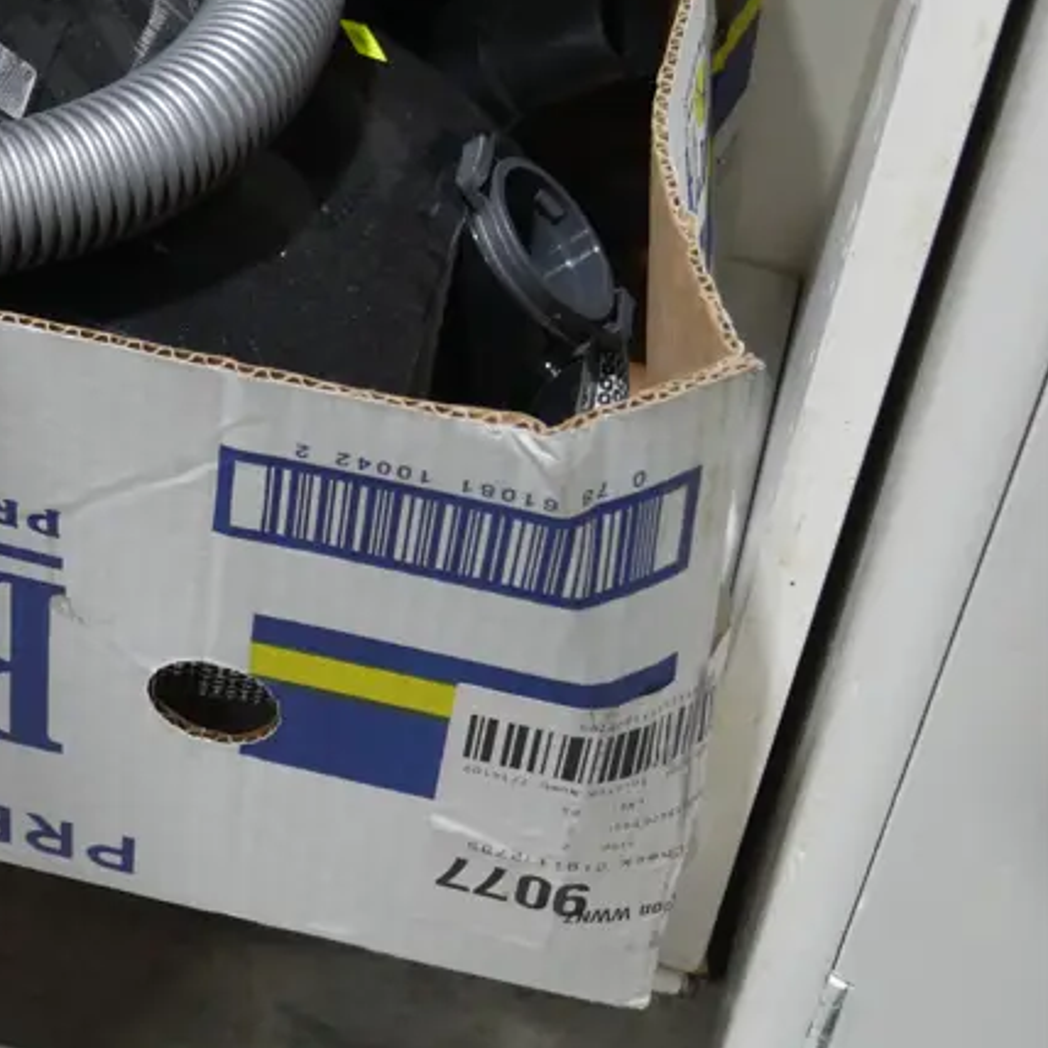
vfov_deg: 23.6
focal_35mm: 72
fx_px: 2466
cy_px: 197
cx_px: -95
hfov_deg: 22.7
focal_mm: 17
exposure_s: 1/60
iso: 500
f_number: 4
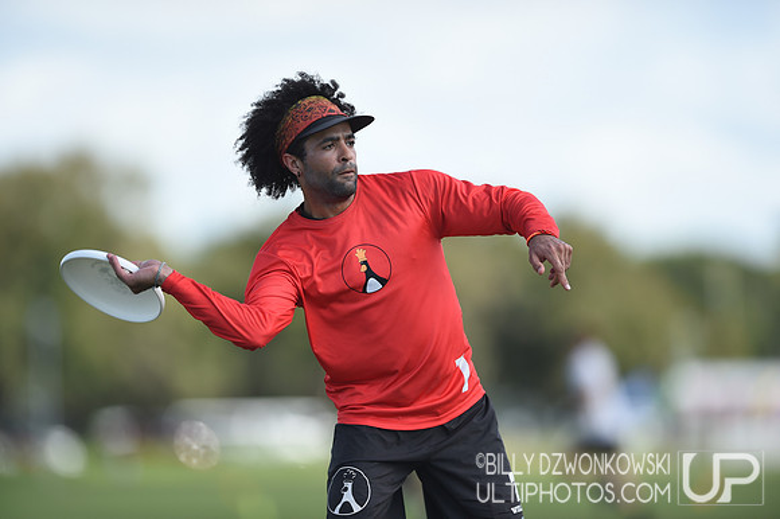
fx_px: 8661
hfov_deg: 5.2
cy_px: 260
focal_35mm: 400
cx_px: 390
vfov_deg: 3.4
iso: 100
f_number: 2.8
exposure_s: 1/800
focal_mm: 400
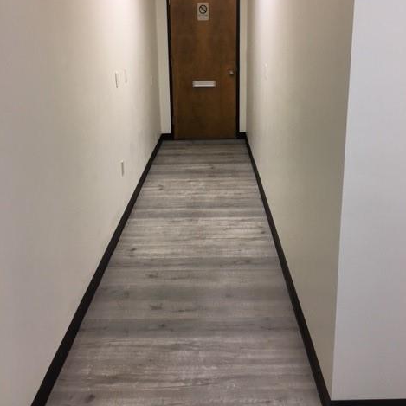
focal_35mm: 35
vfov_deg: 46.9
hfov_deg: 47.2
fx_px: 464
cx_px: 206
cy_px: 158
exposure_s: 1/30
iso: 40
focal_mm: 4.15
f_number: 2.2
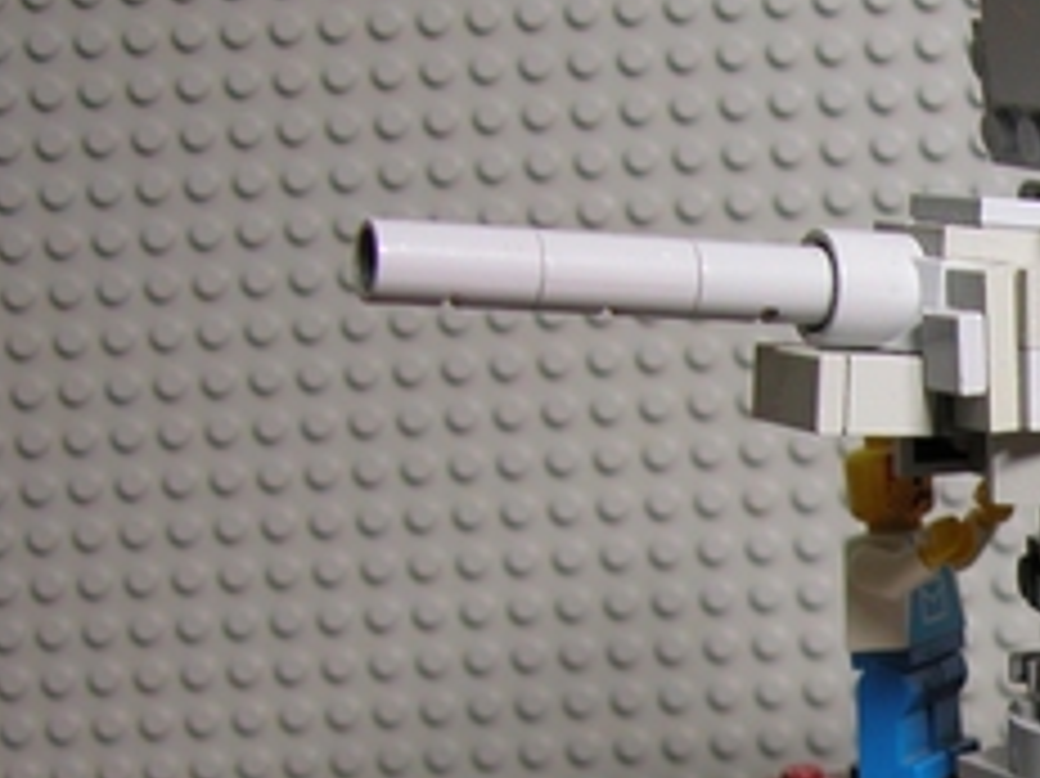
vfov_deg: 14.9
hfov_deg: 18.9
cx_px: 1328
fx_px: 2913
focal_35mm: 97
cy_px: 836
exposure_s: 1/17.2
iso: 100
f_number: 2.8
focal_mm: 8.9
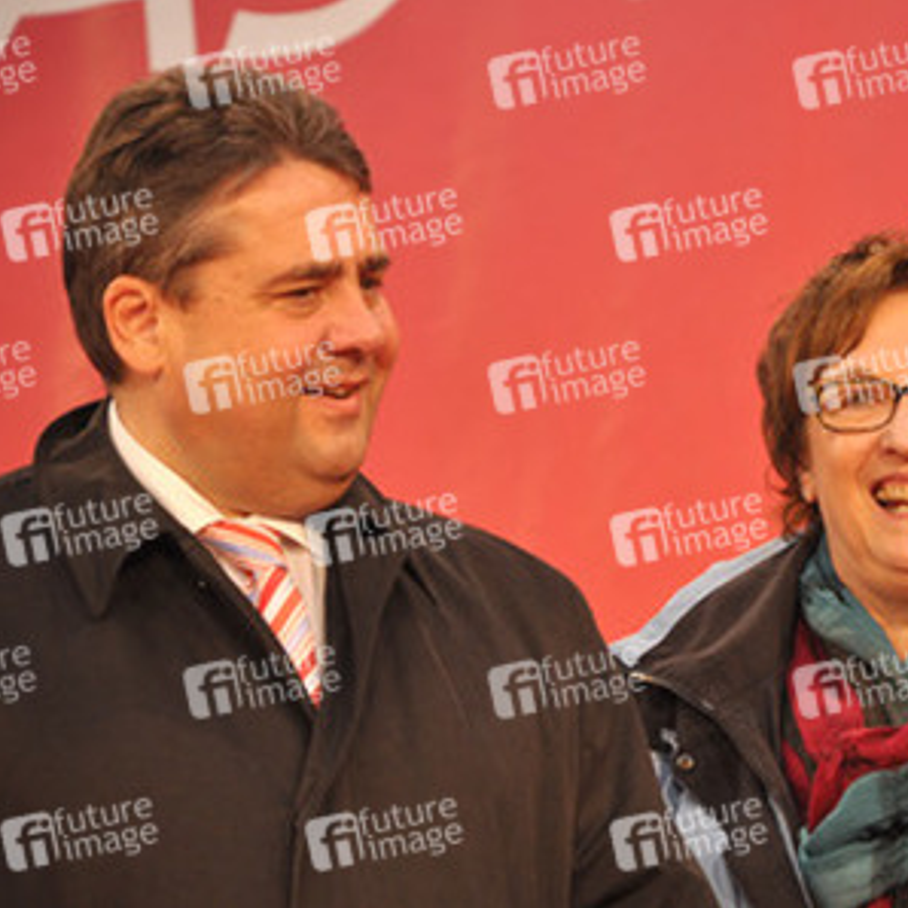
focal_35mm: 261
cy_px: 454
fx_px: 7735
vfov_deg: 6.7
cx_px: 608
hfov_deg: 6.7
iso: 560
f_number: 5.6
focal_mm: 135
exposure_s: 1/250
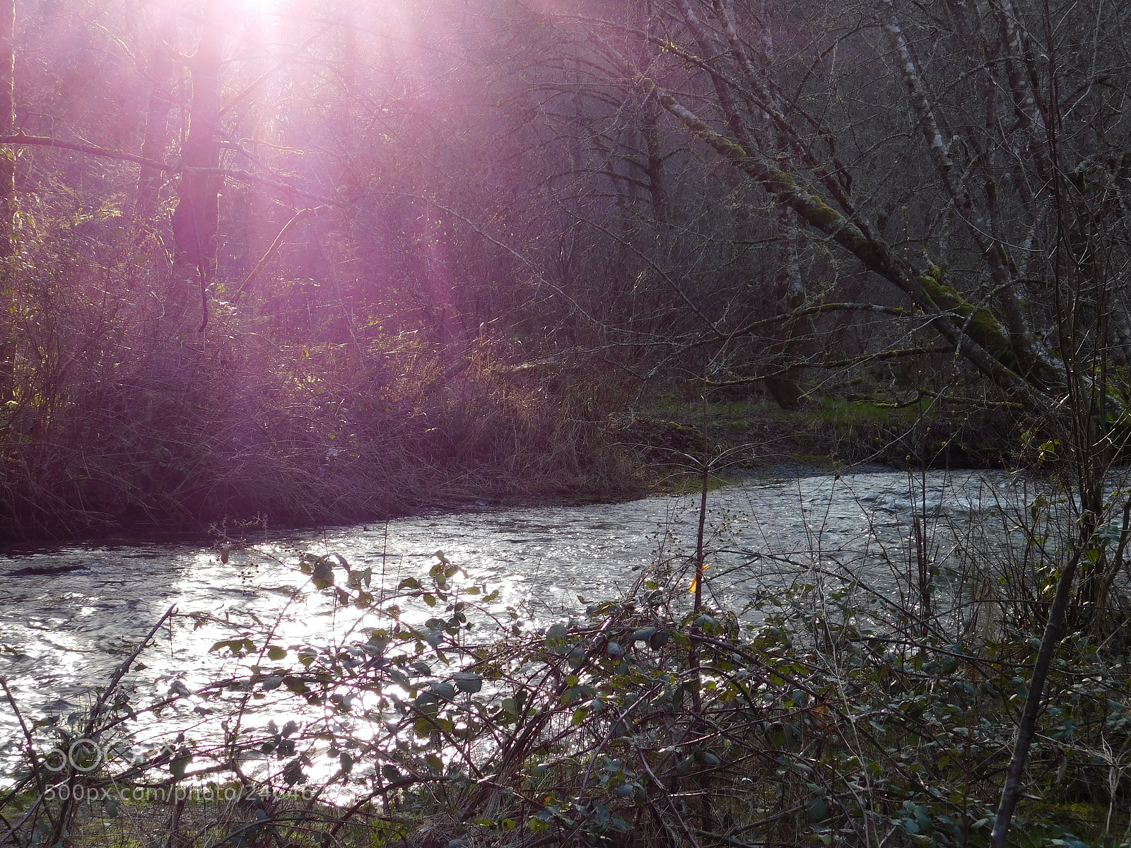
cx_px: 566
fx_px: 1928
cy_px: 424
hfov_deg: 32.7
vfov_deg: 24.8
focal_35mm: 59
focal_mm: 10.4
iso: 125
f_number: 4
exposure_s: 1/125
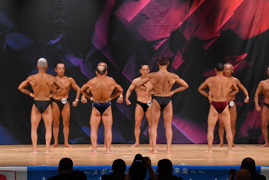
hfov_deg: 11.7
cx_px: 135
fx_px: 1308
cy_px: 90
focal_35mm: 175
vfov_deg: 7.9
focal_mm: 116
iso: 4000
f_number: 5.6
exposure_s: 1/400
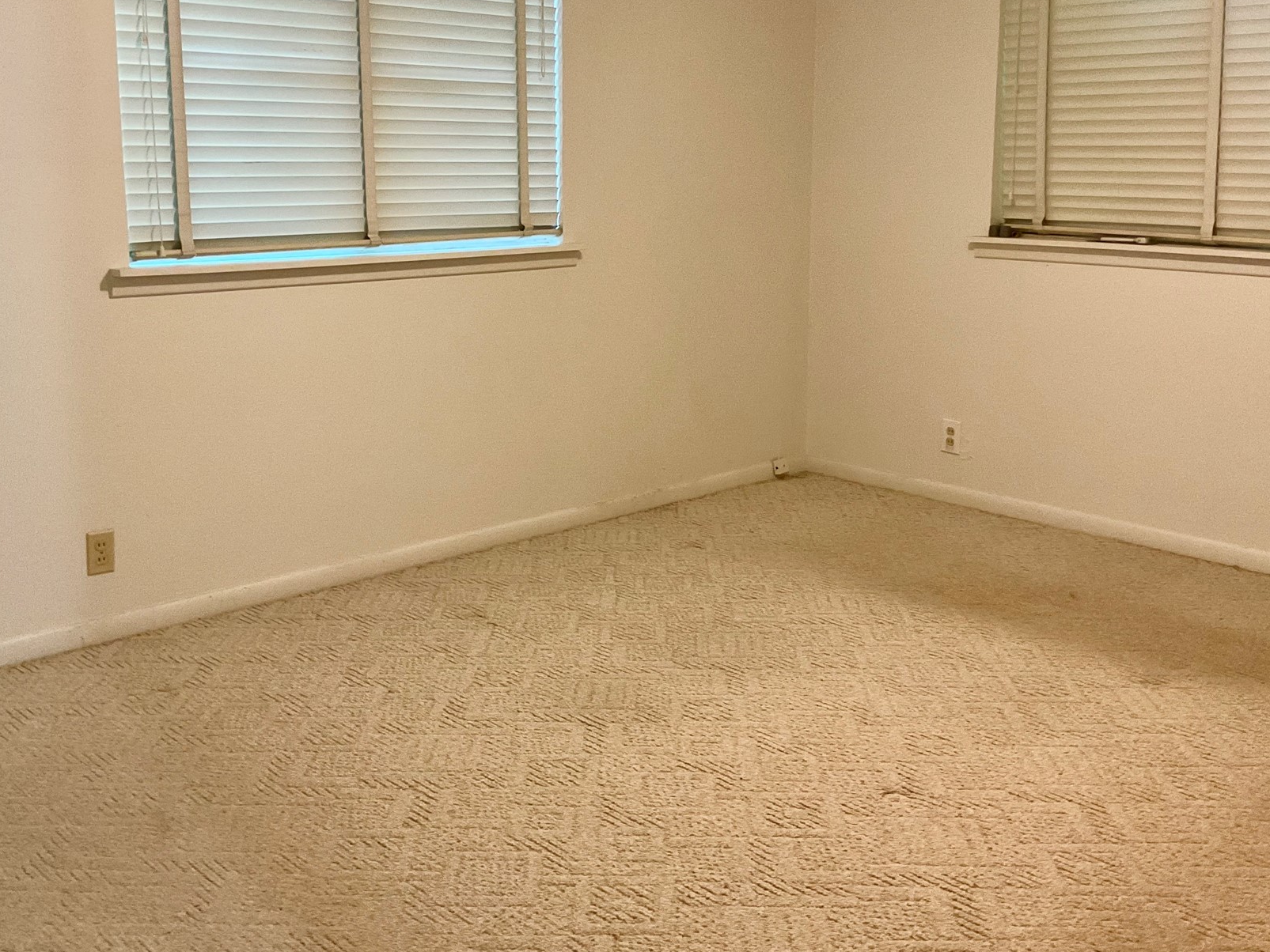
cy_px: 350
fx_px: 1358
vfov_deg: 38.4
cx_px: 588
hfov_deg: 50.1
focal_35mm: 37
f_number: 1.8
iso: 250
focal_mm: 3
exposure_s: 1/60
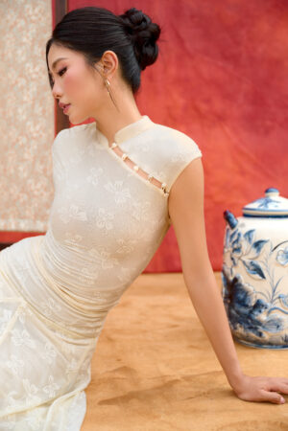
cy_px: 216
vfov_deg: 38.2
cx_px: 144
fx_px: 624
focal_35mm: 52
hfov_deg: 26.0
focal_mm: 52
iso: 40
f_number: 2.8
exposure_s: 1/160
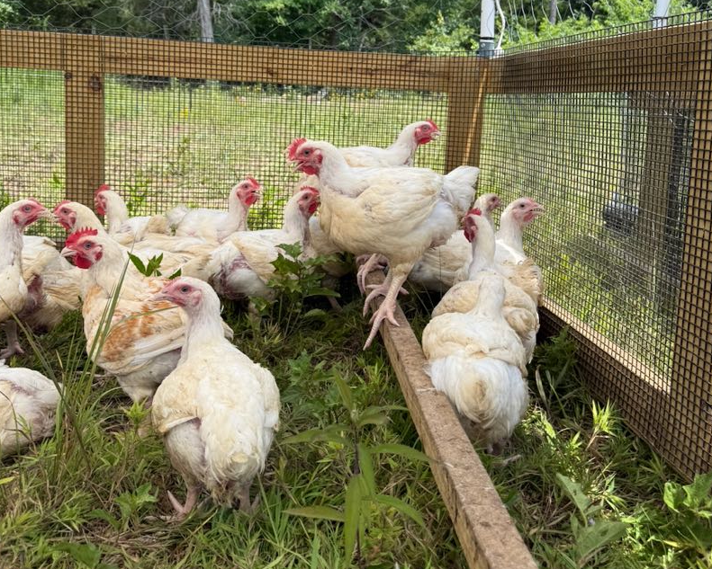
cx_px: 355
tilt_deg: -4.3
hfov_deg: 55.7
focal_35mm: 32
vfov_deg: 44.9
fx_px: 674
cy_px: 175
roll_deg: -0.4
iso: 80
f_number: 1.78
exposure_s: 1/1464
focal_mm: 6.76
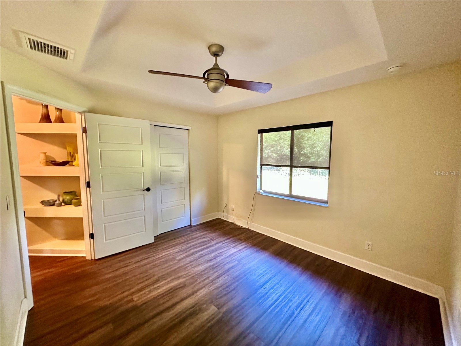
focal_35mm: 14
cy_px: 173
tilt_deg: -5.3
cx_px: 230
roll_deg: -0.2
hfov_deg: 102.1
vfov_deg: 85.7
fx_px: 186
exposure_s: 1/60
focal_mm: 2.22
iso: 800
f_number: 2.2
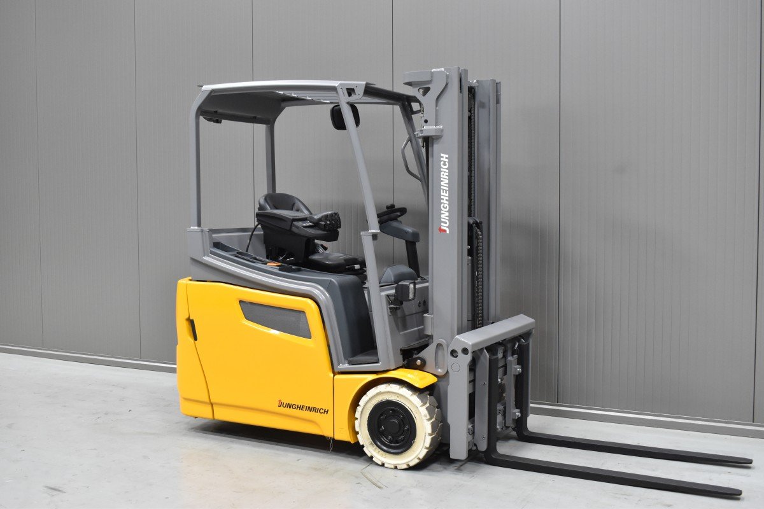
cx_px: 382
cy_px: 254
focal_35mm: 39
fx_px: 828
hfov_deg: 49.6
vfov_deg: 34.2
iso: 1250
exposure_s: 1/30
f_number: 5.6
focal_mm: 26
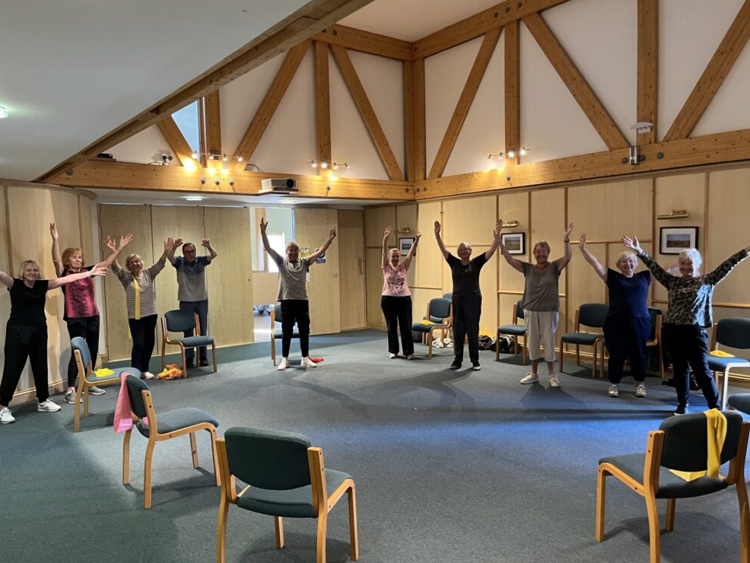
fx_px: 585
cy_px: 284
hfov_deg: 65.3
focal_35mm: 27
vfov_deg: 51.4
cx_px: 369
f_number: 1.6
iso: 320
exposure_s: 1/50
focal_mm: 5.1
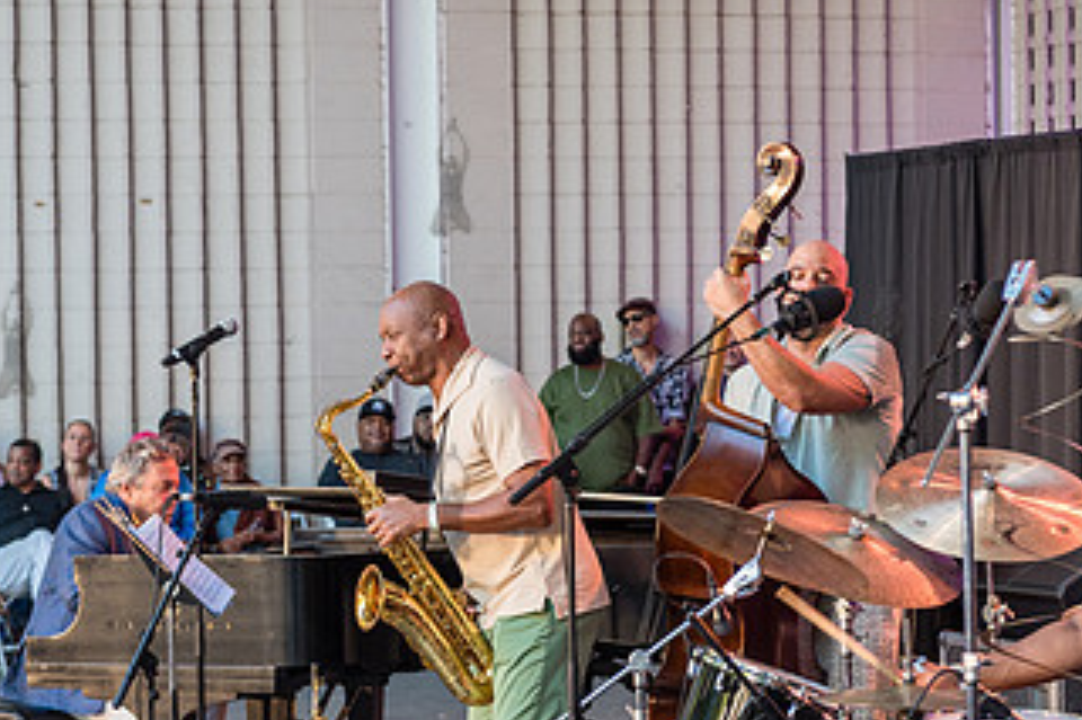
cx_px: 450
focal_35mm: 127
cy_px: 502
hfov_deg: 16.1
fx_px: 3815
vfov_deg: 10.8
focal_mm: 70
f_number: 4
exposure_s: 1/160
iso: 1000
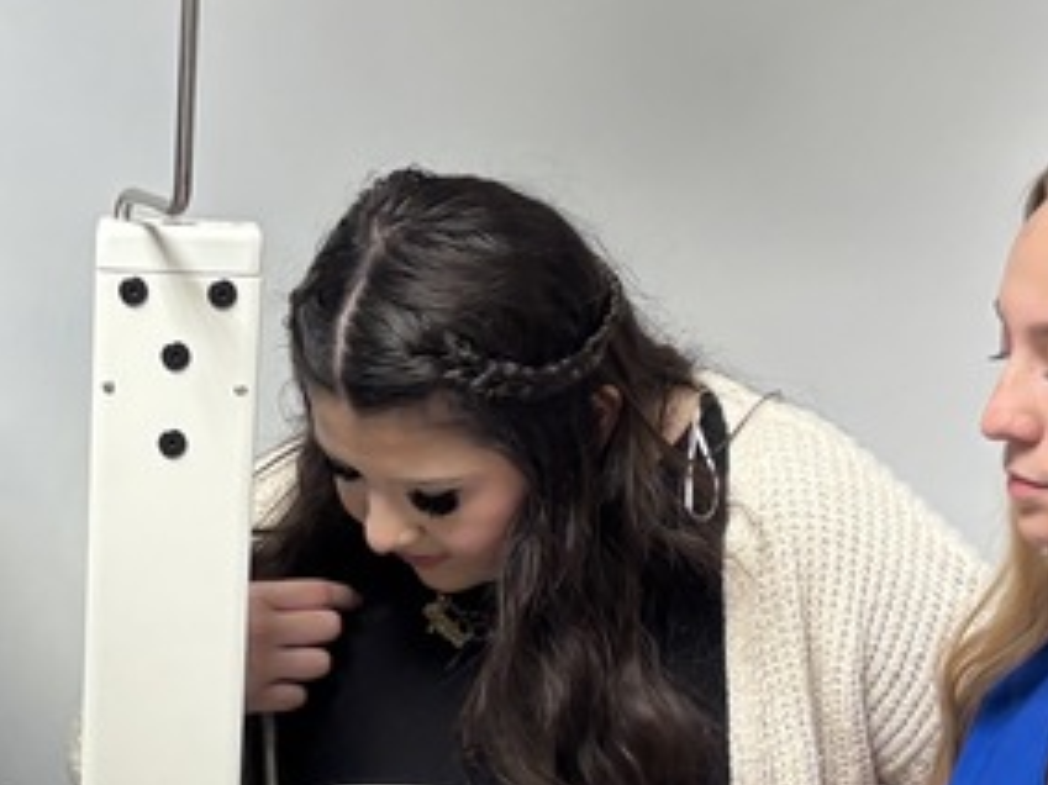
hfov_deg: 20.6
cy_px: 622
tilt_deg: -16.1
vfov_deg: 15.6
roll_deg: -2.5
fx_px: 2845
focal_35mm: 94
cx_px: 167
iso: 80
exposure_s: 1/62
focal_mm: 5.96
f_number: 1.6
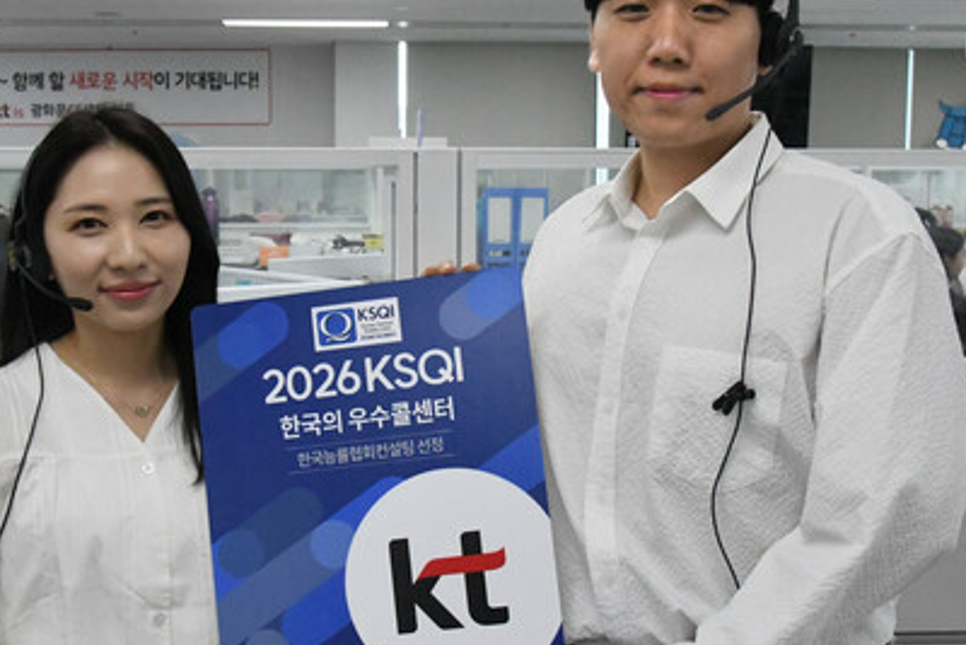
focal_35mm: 54
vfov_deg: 25.1
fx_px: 1449
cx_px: 418
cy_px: 345
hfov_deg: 36.8
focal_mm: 24
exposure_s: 1/1000
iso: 12800
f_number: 5.6
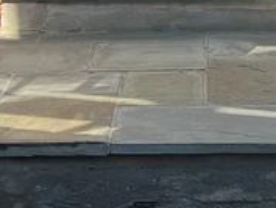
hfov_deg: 13.1
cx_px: 186
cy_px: -156
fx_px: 1197
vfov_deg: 9.5
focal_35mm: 150
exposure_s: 1/932
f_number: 1.5
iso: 50
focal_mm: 5.7
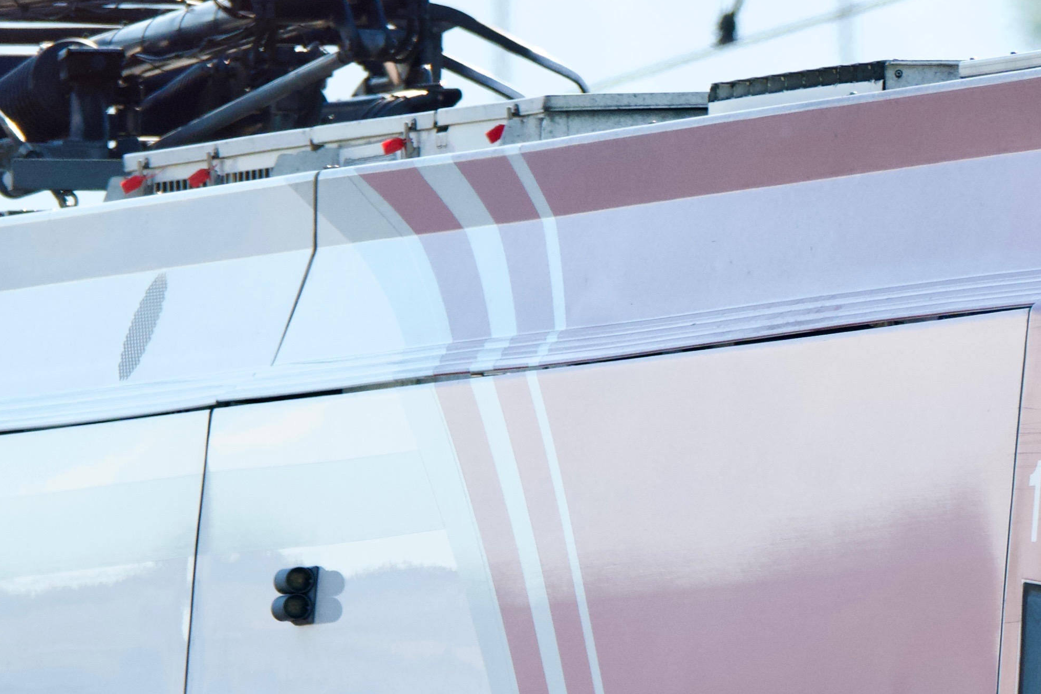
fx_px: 48110
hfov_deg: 1.2
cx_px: 1780
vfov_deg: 0.8
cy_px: 1235
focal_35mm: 1664
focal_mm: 400
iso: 500
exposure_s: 1/800
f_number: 6
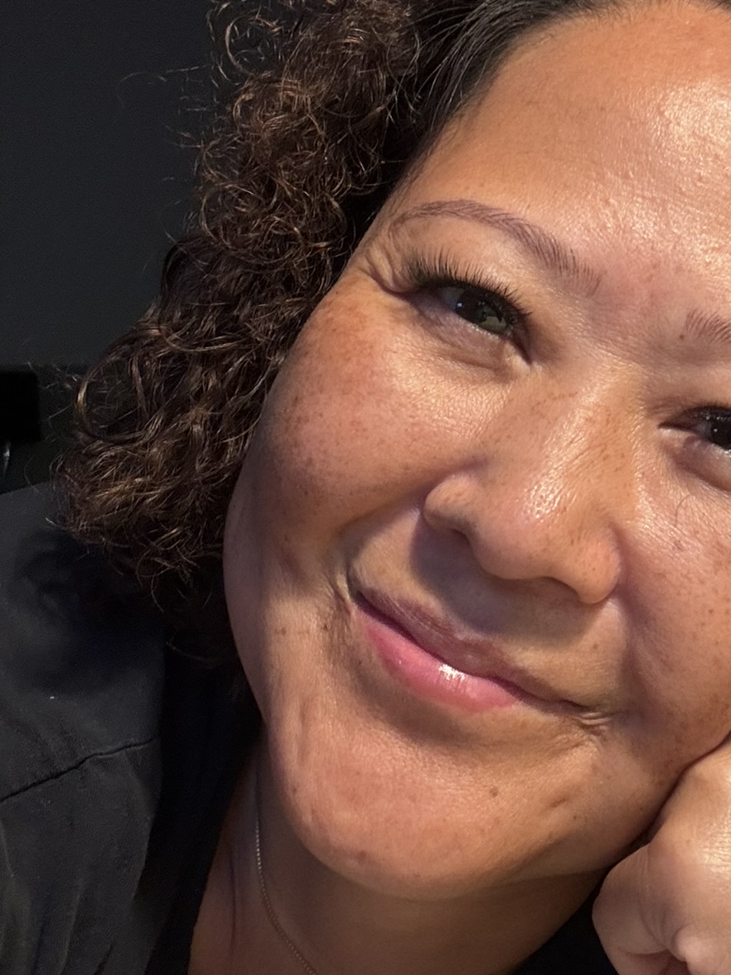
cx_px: 530
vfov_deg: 36.8
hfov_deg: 27.7
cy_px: 442
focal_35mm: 52
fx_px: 1465
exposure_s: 1/33
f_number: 1.9
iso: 200
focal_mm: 2.69
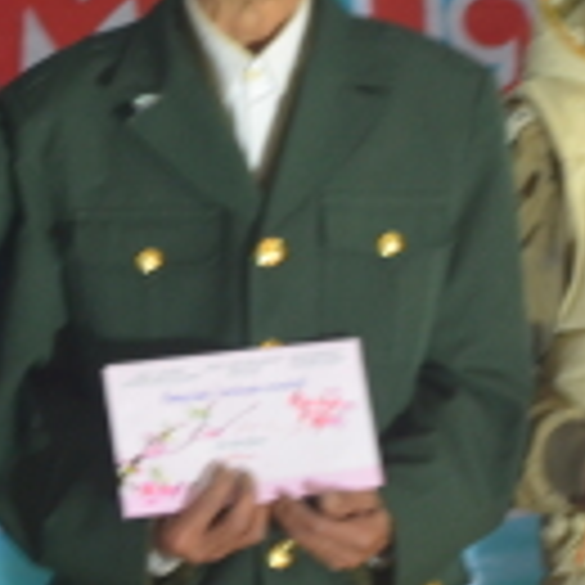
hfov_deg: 5.9
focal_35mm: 297
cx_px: 76
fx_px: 5675
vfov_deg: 5.9
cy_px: -58
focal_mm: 55
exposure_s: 1/30
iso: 800
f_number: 5.6
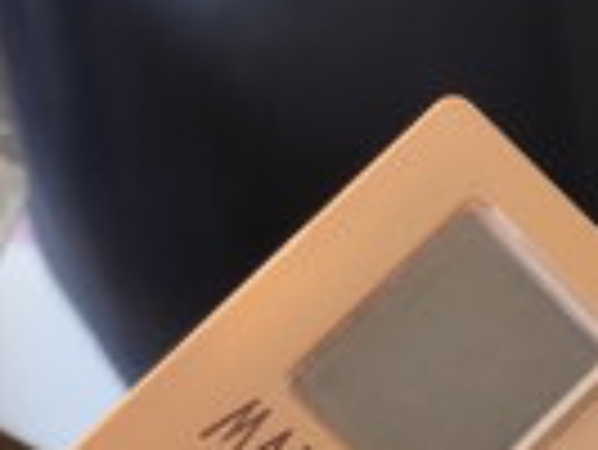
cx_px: 535
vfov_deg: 12.2
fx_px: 1937
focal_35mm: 112
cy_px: 790
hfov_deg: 17.3
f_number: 1.8
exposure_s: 1/33
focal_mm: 4.27
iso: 169
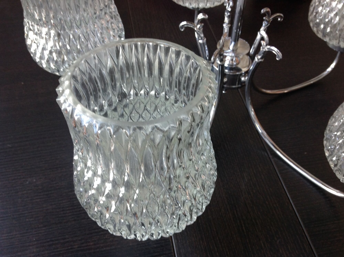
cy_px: 128
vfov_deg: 40.6
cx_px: 172
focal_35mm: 35
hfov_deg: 52.7
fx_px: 347
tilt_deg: -49.2
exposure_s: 1/15
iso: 100
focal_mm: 4.28
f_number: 2.4
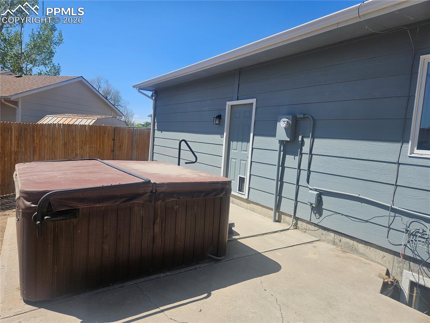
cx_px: 215
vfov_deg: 58.9
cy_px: 162
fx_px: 286
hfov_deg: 73.9
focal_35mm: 23
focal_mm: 5.4
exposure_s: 1/1946
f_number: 1.8
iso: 25
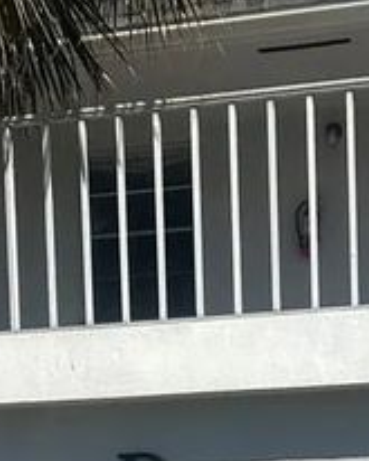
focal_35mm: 105
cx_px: 250
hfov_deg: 14.6
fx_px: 1432
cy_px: 594
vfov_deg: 17.2
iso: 50
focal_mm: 5.7
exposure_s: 1/5882
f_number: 1.5
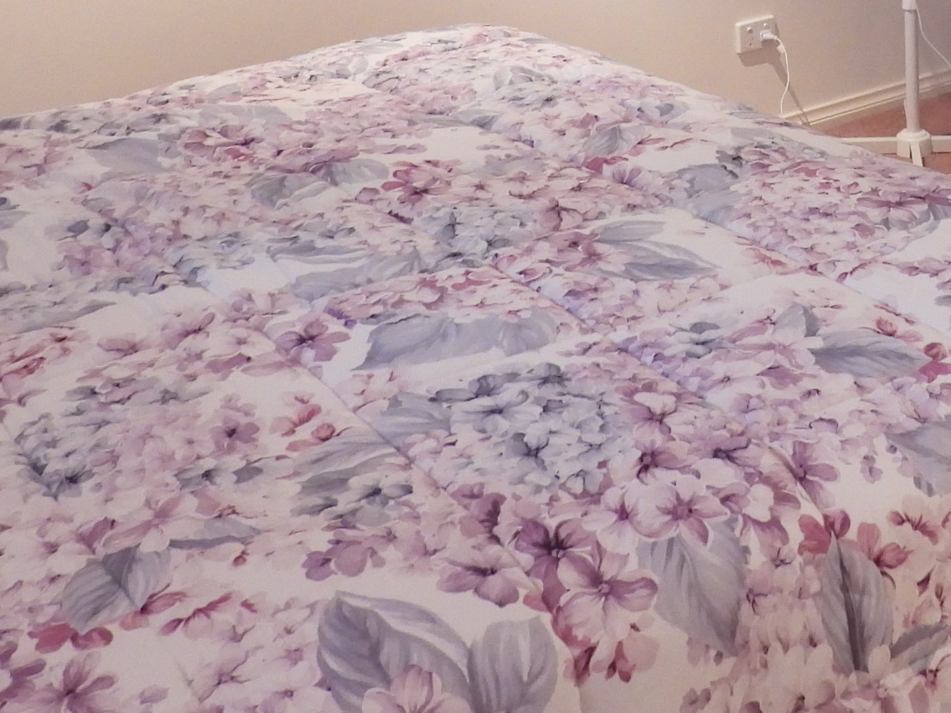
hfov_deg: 27.2
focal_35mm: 69
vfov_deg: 19.4
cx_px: 854
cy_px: -254
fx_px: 1895
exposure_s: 1/20
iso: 400
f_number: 2.8
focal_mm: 4.3
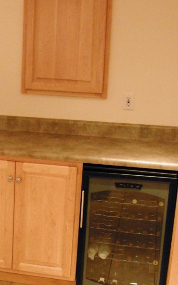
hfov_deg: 19.0
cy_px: 131
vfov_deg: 31.1
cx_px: -13
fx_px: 512
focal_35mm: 66
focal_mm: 6
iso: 200
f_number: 3.2
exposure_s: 1/15
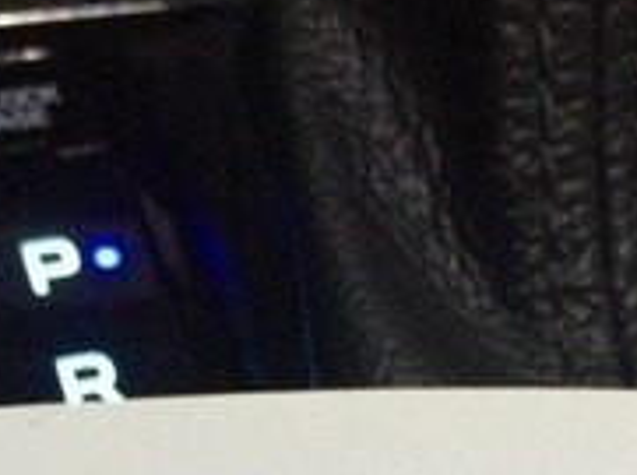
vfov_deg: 12.8
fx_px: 1947
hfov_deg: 18.6
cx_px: 373
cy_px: 815
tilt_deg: -65.1
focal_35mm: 106
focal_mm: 4.15
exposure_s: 1/33
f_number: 2.2
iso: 320
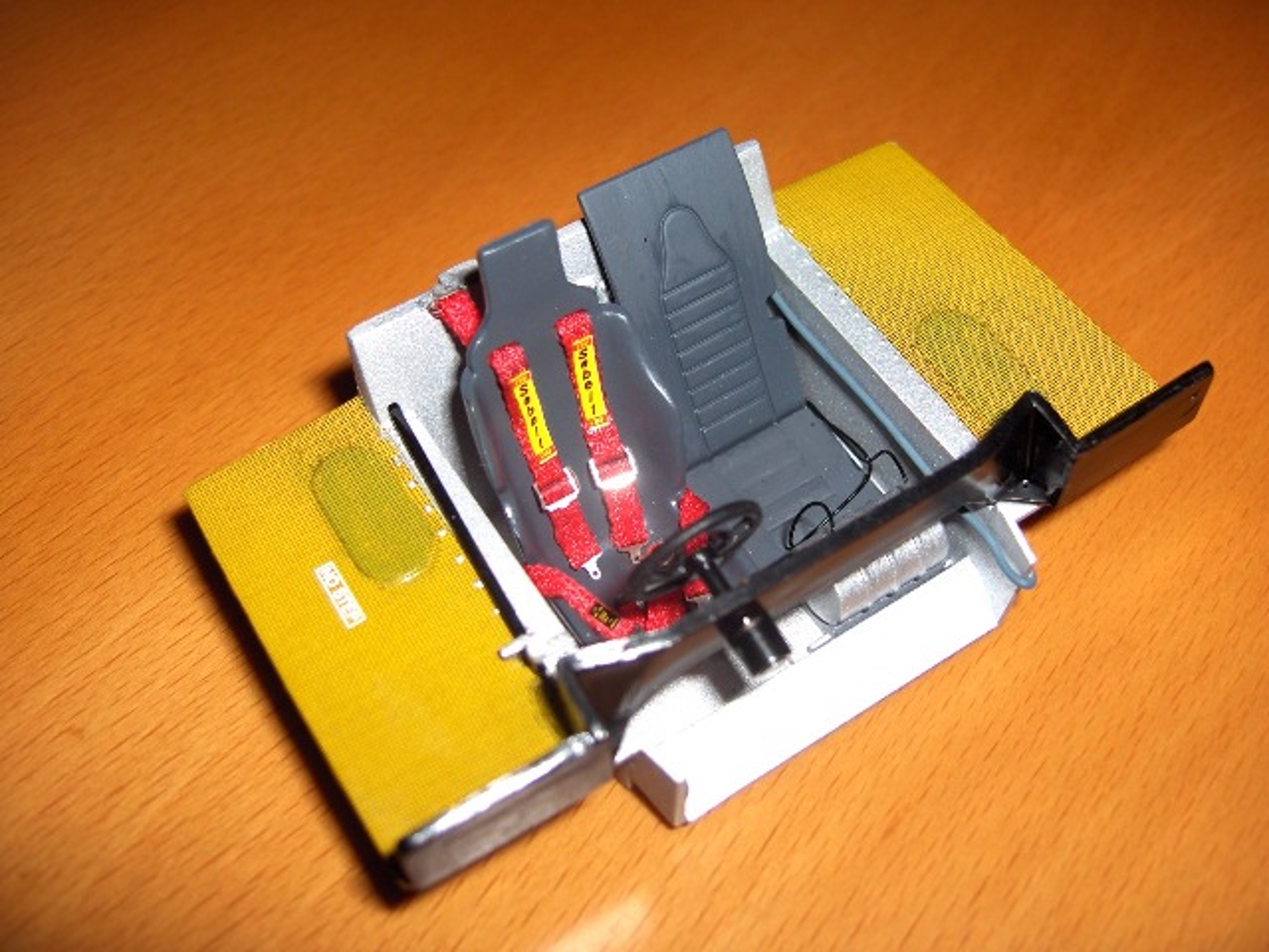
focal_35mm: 39
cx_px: 634
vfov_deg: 36.8
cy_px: 476
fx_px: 1430
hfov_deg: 47.9
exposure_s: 1/60
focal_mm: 8
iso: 100
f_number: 4.8
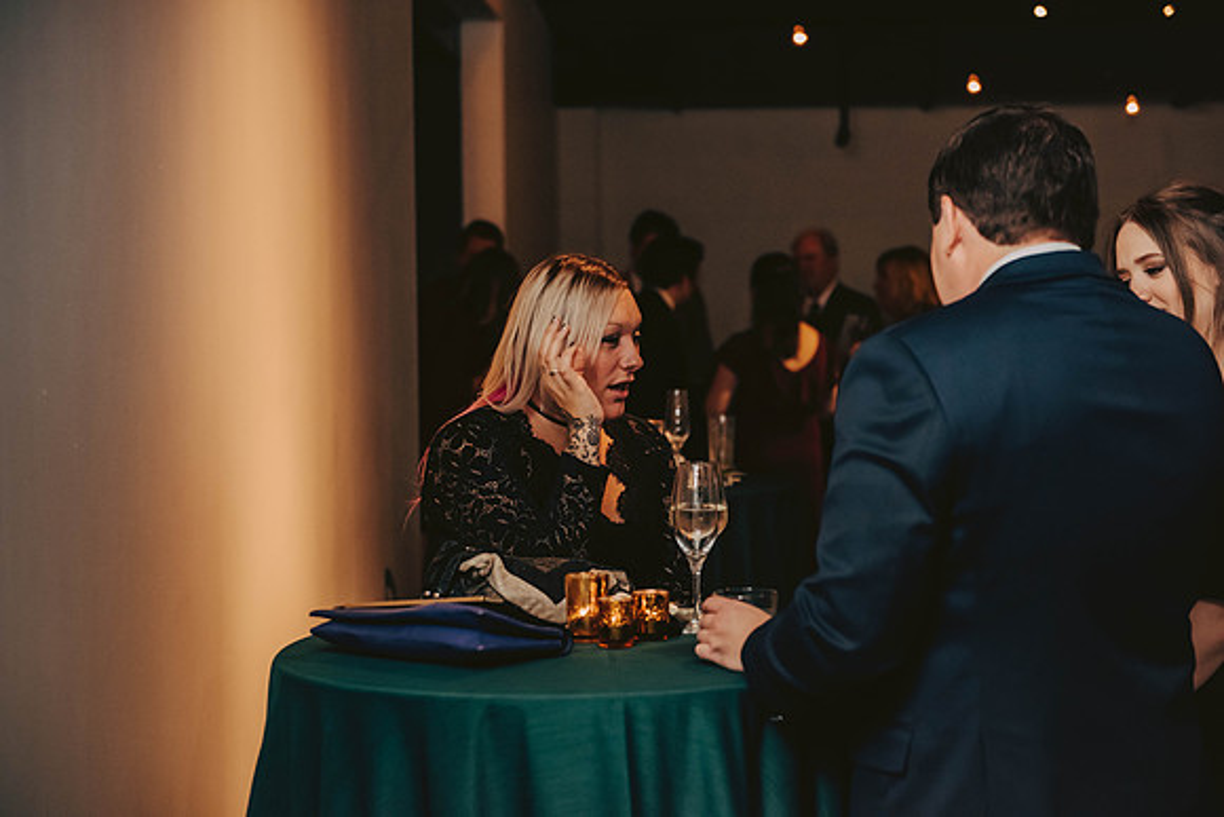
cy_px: 408
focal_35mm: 70
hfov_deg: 28.8
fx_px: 2380
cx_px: 612
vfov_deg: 19.5
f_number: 3.2
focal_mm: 70
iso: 2500
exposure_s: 1/200
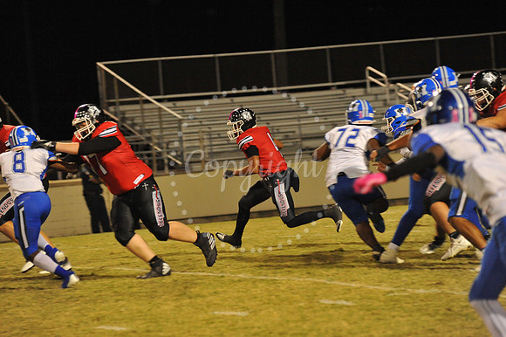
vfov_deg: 6.9
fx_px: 2809
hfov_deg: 10.3
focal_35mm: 200
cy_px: 168
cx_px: 253
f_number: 5.6
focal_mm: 200
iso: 5000
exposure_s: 1/200
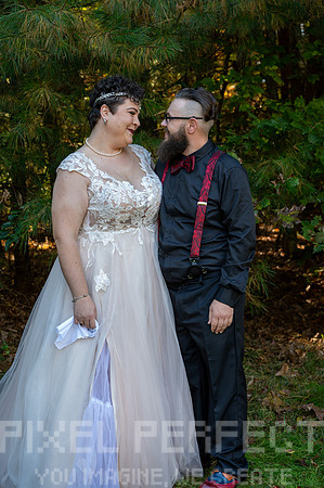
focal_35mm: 53
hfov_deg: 25.5
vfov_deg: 37.6
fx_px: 717
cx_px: 162
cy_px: 244
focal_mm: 53
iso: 720
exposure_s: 1/200
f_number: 4.5
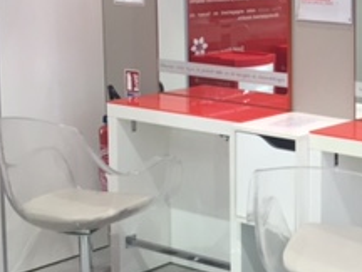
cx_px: 478
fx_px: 899
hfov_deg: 20.6
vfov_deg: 17.1
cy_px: 60
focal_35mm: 86
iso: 32
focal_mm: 4.15
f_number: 2.2
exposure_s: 1/33
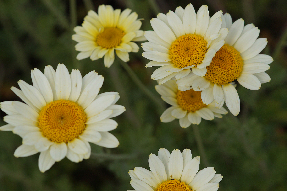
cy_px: 96
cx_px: 144
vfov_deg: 9.1
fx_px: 1196
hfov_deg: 13.7
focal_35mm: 150
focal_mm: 100
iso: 100
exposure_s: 1/500
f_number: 6.3
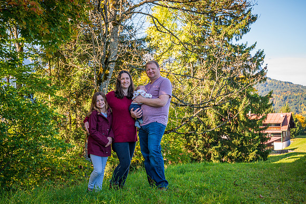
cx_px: 153
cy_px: 102
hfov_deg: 40.4
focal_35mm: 49
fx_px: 416
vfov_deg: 27.5
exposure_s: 1/160
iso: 200
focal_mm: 49
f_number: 7.1
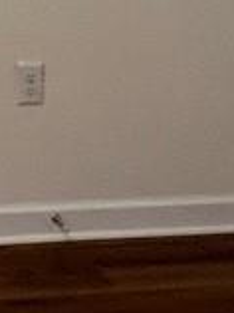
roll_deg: +0.6
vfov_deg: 13.7
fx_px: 1193
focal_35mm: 132
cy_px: -208
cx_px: -303
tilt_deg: -3.4
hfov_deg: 10.0
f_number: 1.8
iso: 200
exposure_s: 1/60
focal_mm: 1.57
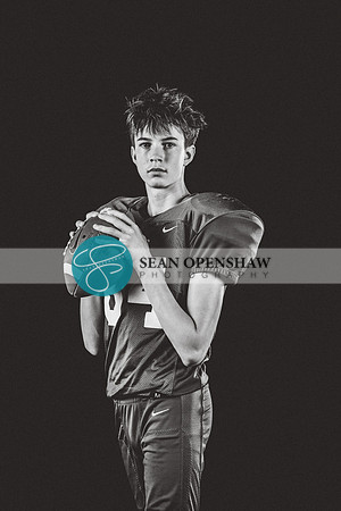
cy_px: 256
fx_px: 1236
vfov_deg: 23.4
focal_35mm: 87
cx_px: 170
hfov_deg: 15.7
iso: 200
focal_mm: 87
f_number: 4
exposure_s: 1/160
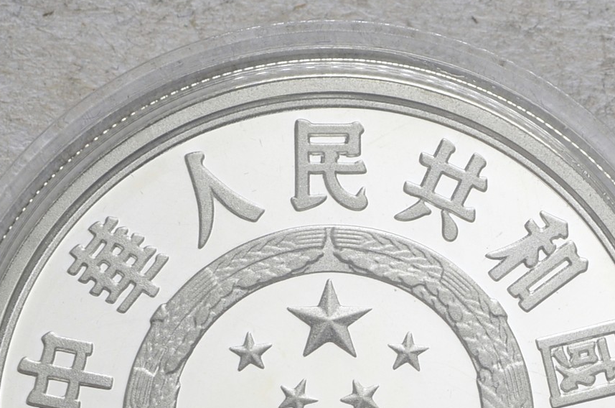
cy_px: 463
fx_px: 3530
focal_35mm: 207
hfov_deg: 9.8
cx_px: 747
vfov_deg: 6.6
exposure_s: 1/250
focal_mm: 48
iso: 400
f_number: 14
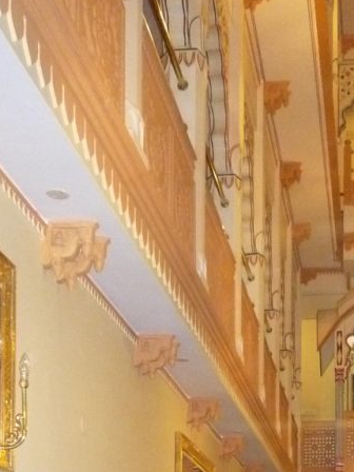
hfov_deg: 21.7
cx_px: 268
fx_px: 914
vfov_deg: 25.6
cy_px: 587
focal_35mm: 67
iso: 640
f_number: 2.8
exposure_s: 1/30
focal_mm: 4.4
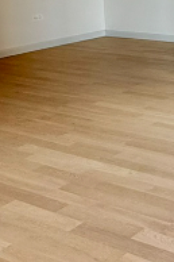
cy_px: 42
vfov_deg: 26.4
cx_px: 229
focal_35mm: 75
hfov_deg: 17.0
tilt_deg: -10.0
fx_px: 545
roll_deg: +0.9
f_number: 2.2
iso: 250
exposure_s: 1/99
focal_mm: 2.22
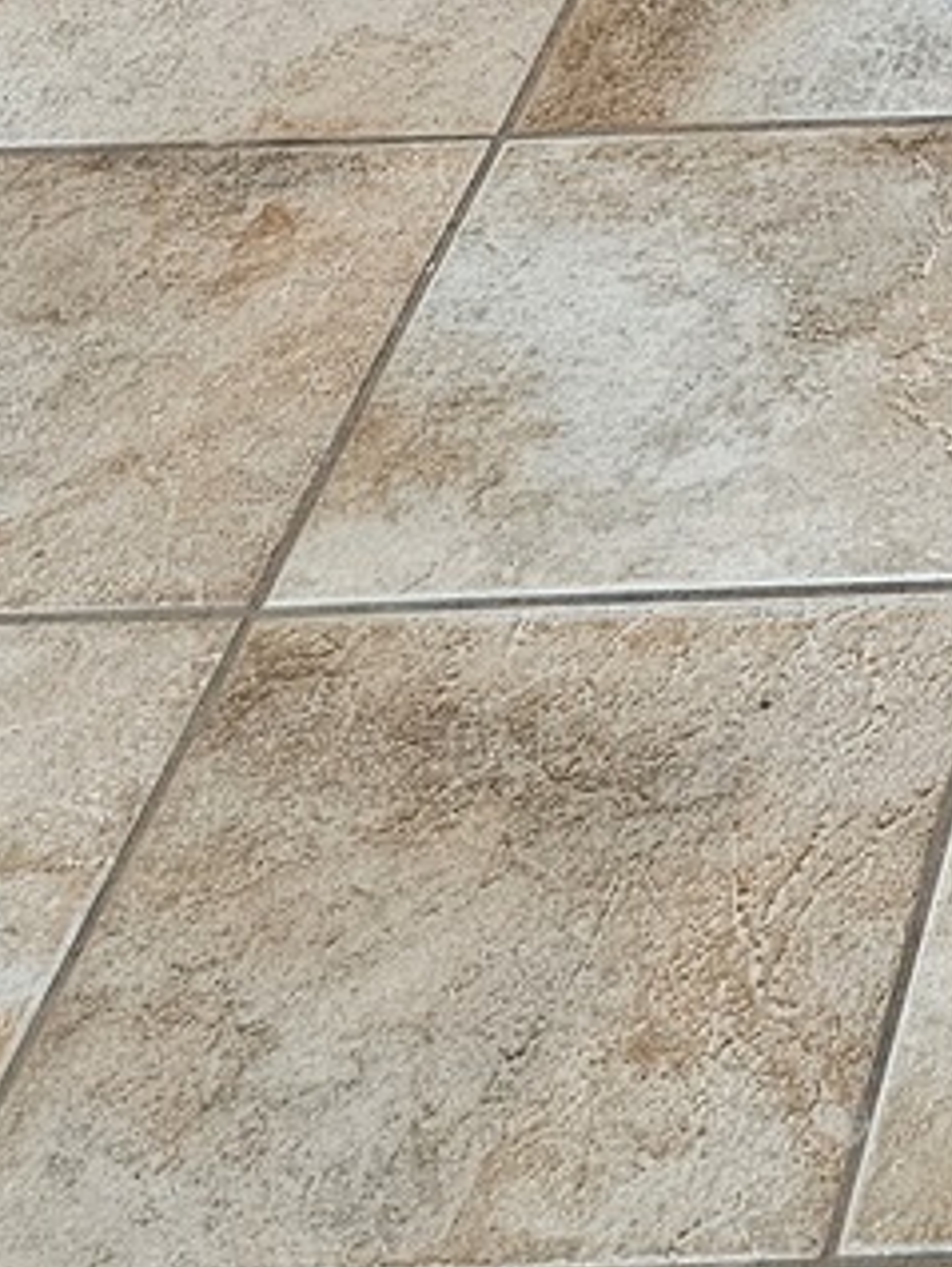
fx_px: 3808
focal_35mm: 104
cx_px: 2075
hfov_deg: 12.2
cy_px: -1474
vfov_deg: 14.6
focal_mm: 6.3
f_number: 1.7
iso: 400
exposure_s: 1/120
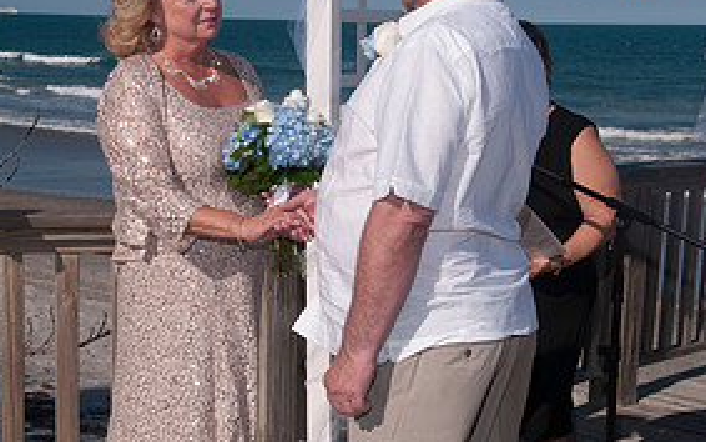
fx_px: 1636
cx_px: 351
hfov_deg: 24.4
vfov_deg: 15.3
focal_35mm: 85
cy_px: 290
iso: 100
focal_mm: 35
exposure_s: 1/250
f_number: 14
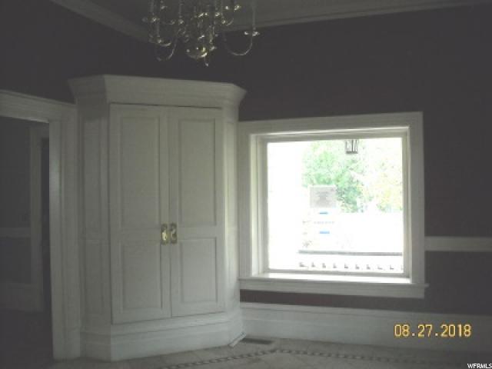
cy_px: 184
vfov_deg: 40.7
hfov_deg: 52.6
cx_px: 246
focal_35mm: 35
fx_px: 497
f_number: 2.8
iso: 400
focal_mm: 5.7
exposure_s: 1/250
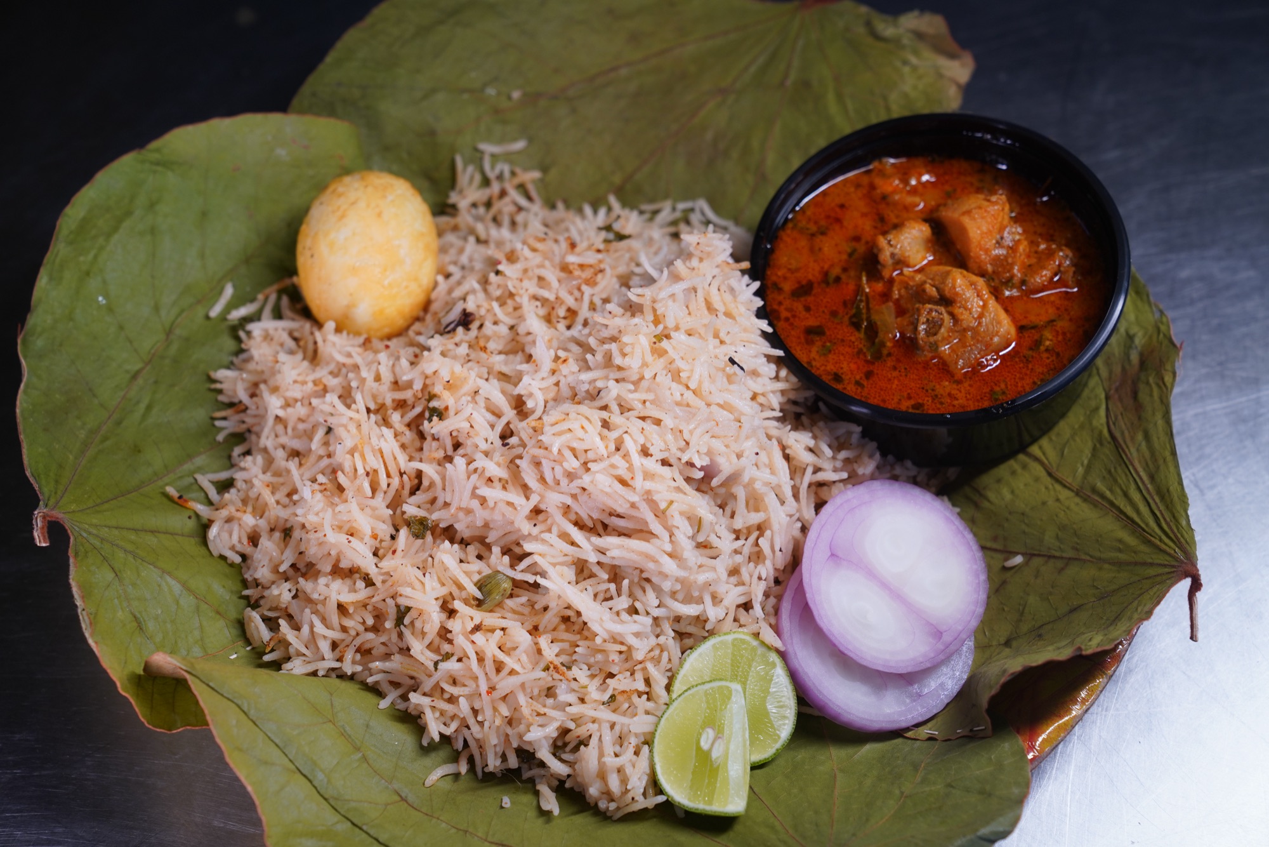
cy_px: 424
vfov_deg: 23.0
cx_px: 634
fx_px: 2080
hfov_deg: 33.9
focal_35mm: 59
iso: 500
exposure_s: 1/200
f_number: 5.6
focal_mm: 59
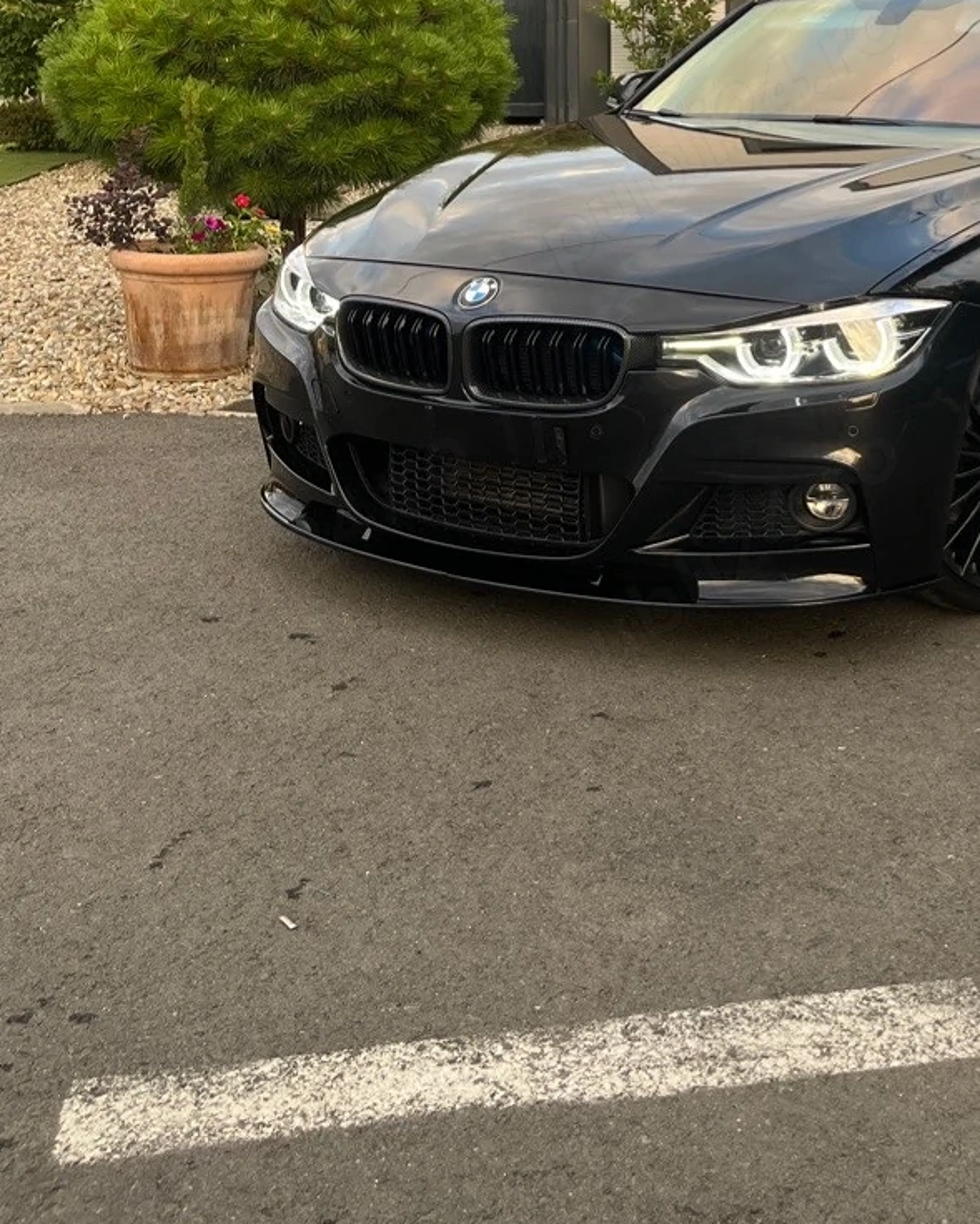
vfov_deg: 38.4
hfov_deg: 31.6
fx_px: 1667
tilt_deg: -5.7
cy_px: 201
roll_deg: -0.3
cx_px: 830
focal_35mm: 46
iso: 40
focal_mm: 5.1
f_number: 1.6
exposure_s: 1/251
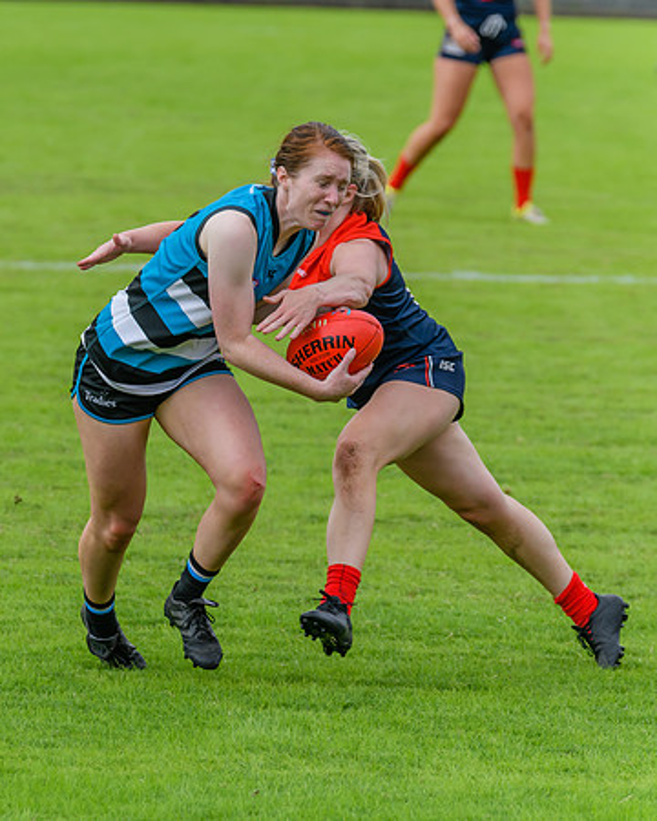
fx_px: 10776
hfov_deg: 3.5
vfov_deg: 4.4
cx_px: 79
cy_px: 430
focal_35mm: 443
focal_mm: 290
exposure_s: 1/2000
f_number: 6.3
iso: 800
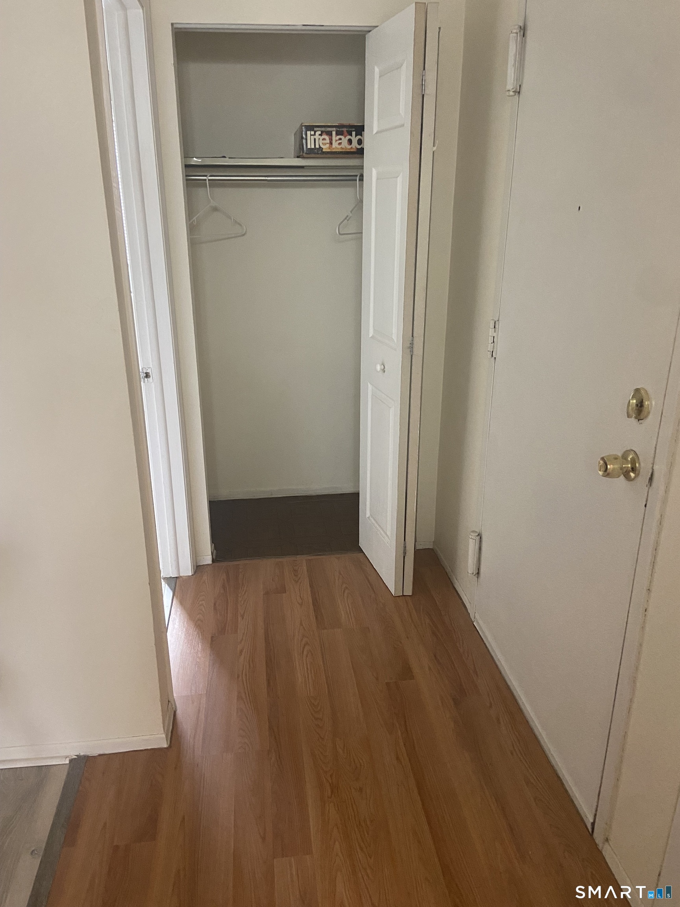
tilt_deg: -20.0
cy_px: 454
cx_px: 340
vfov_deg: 67.3
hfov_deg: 53.1
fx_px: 681
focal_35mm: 26
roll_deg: +0.7
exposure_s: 1/60
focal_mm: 4.25
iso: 400
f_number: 1.8
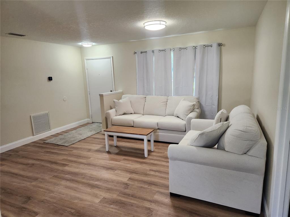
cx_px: 145
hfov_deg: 73.9
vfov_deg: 58.9
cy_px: 108
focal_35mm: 23
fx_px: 193
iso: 200
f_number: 1.8
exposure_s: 1/120
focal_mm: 5.4
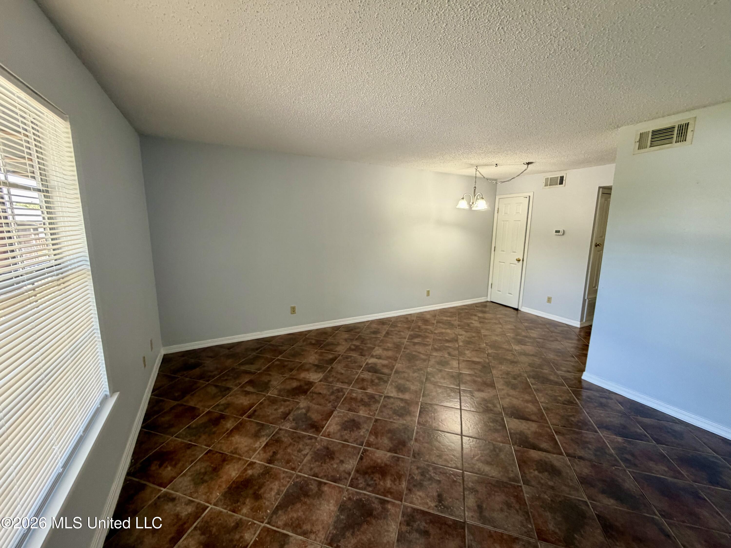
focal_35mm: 14
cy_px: 274
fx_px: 296
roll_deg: -0.7
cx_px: 366
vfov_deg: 85.7
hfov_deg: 102.1
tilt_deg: -9.2
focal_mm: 2.22
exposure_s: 1/60
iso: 160
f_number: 2.2
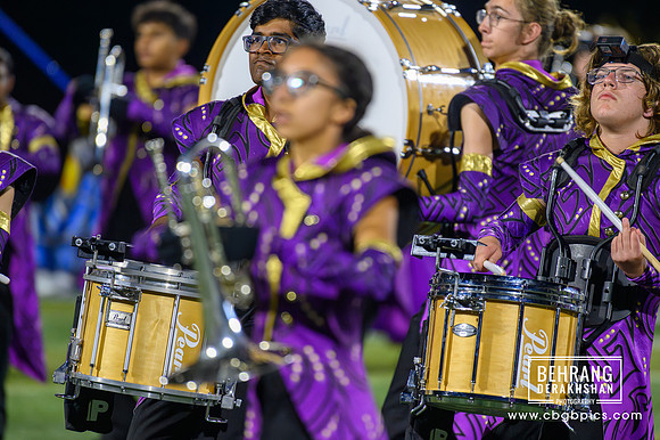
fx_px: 9161
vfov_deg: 2.7
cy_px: 220
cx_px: 330
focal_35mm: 500
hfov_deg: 4.1
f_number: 5.6
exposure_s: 1/500
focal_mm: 500
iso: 6400
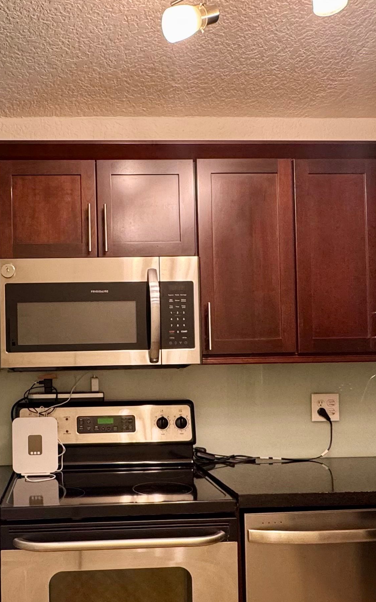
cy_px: 357
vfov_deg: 57.8
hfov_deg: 37.3
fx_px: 541
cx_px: 92
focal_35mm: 33
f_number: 2.2
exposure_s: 1/60
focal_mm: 2.22
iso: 200
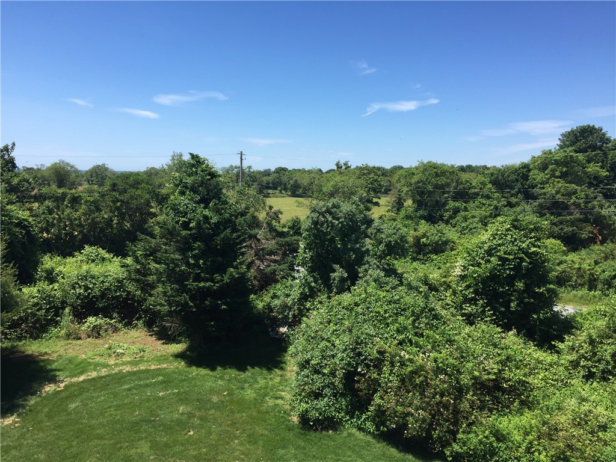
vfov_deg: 48.2
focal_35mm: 29
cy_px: 231
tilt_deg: -6.2
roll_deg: -2.1
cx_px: 308
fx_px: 516
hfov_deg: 61.7
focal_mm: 4.15
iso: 32
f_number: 2.2
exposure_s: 1/1364
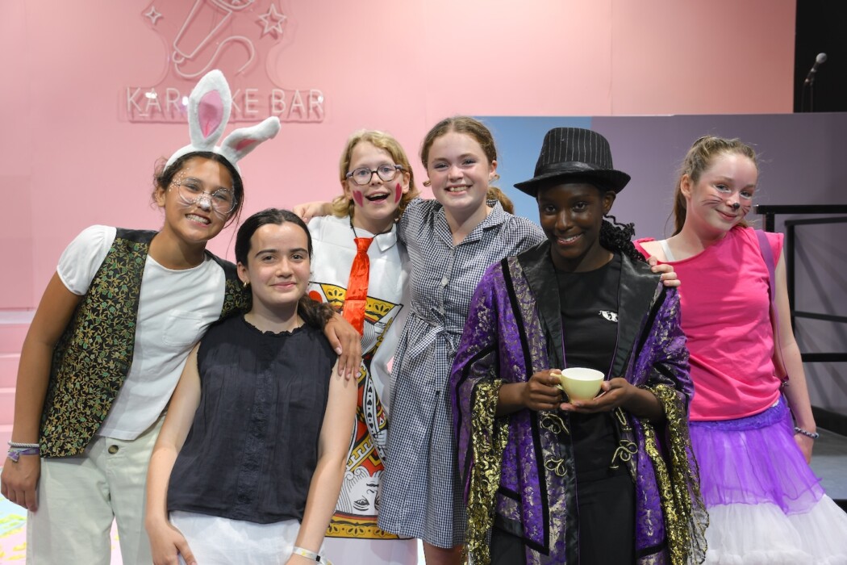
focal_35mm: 48
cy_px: 282
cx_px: 424
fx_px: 1129
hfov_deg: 41.1
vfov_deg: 28.1
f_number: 4
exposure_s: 1/25
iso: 100
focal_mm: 32
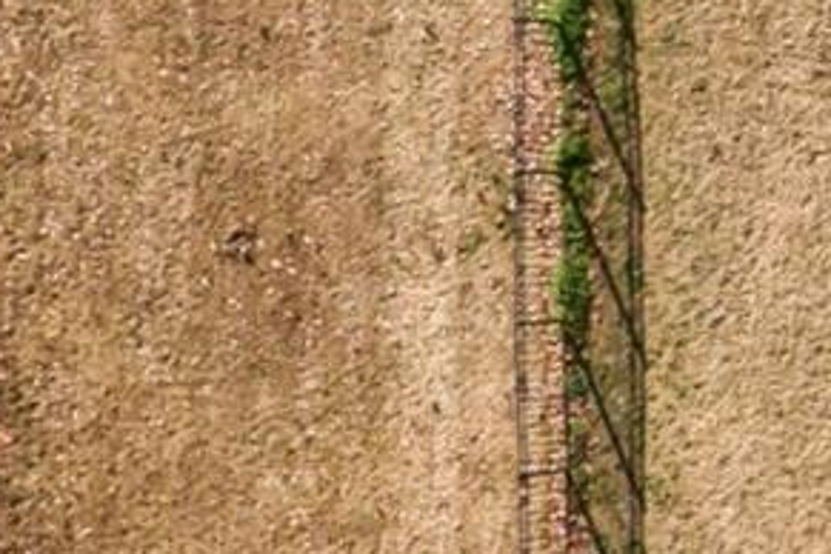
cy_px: 230
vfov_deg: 7.0
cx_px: 2430
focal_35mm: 197
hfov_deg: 8.7
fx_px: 4547
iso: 100
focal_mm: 10.26
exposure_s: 1/800
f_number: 5.6
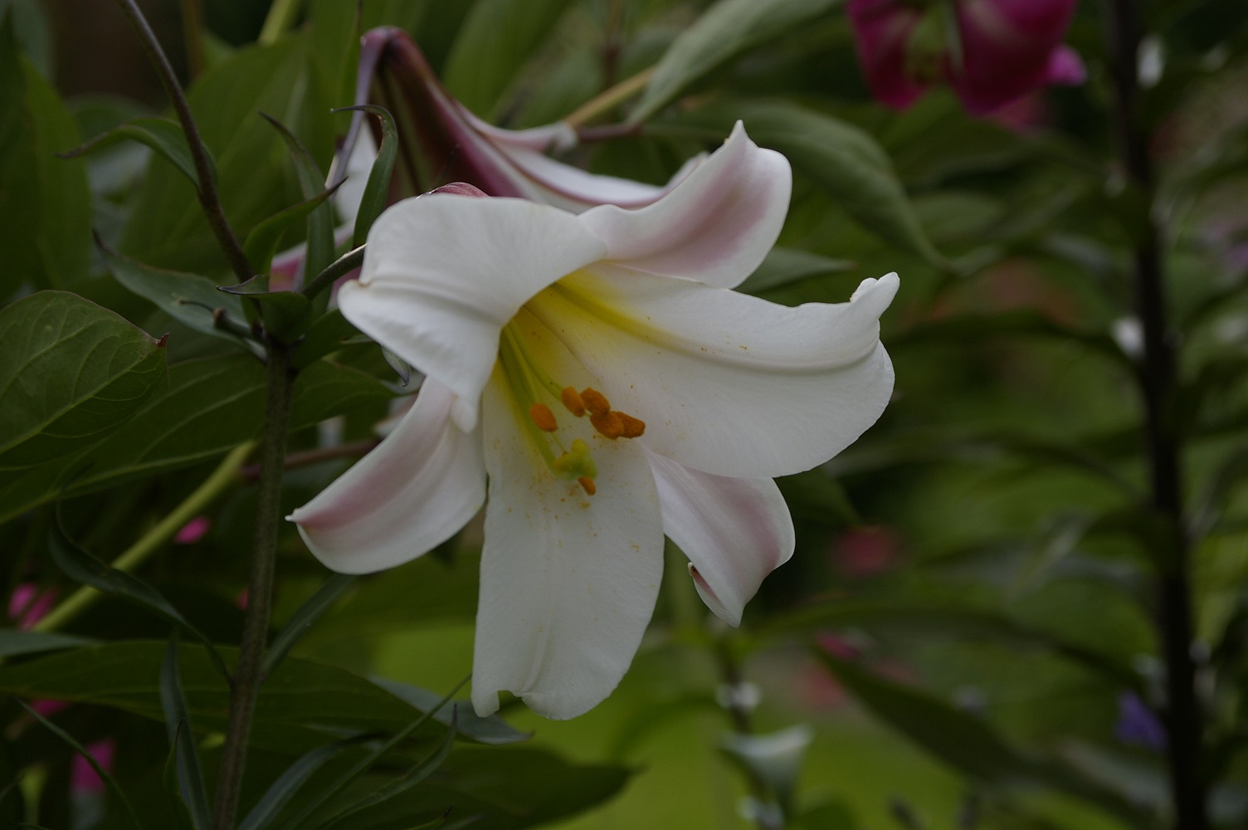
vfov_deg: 12.5
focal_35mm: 110
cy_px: 415
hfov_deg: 18.7
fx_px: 3793
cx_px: 624
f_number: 8
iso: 200
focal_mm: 73
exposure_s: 1/100
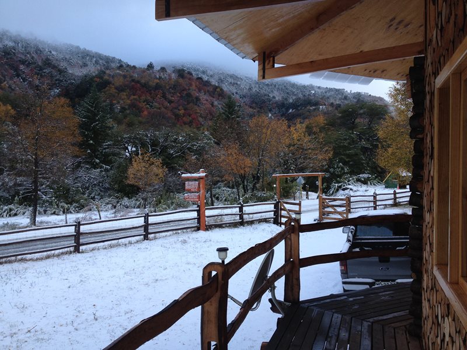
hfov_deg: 52.6
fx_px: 472
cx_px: 234
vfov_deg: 40.7
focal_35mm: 35
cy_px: 175
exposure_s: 1/227
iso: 50
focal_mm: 4.28
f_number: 2.4
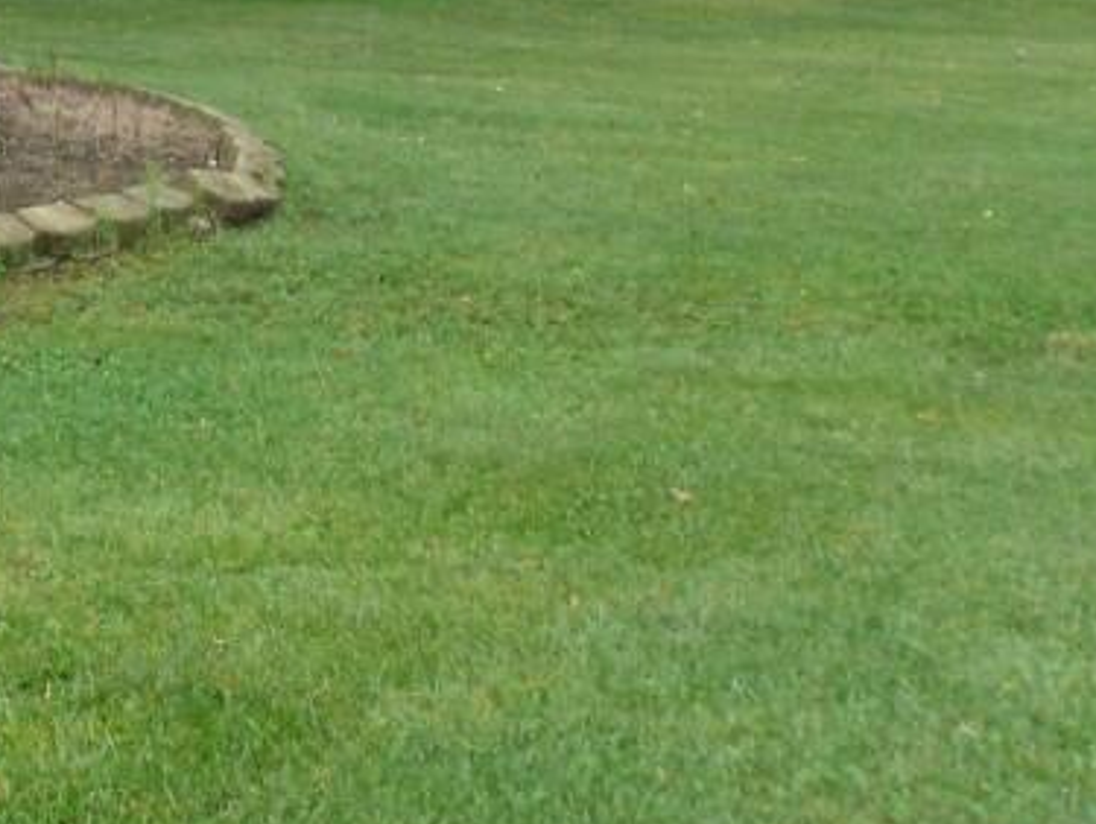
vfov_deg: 15.7
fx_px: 2852
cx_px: -368
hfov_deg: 19.8
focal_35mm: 90
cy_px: -213
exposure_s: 1/60
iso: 80
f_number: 3
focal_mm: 5.9
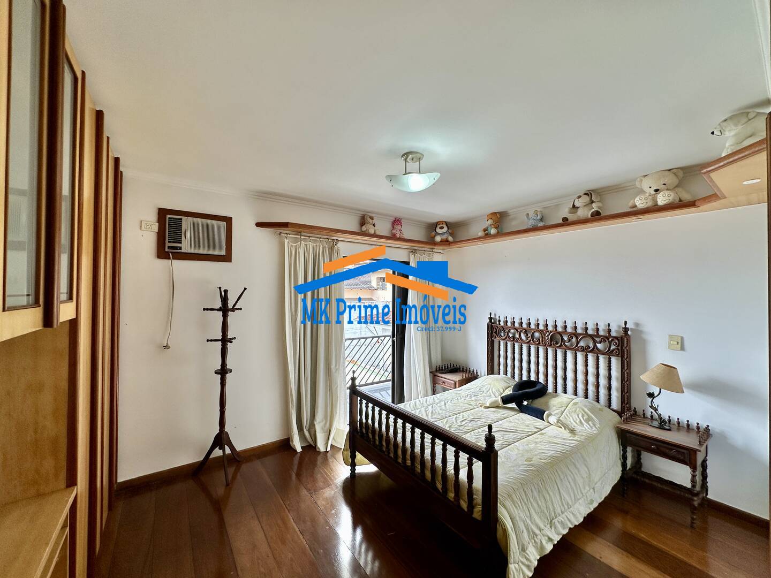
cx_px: 386
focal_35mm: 14
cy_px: 289
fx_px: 312
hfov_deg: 102.1
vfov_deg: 85.7
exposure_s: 1/120
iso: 50
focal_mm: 2.22
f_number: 2.2
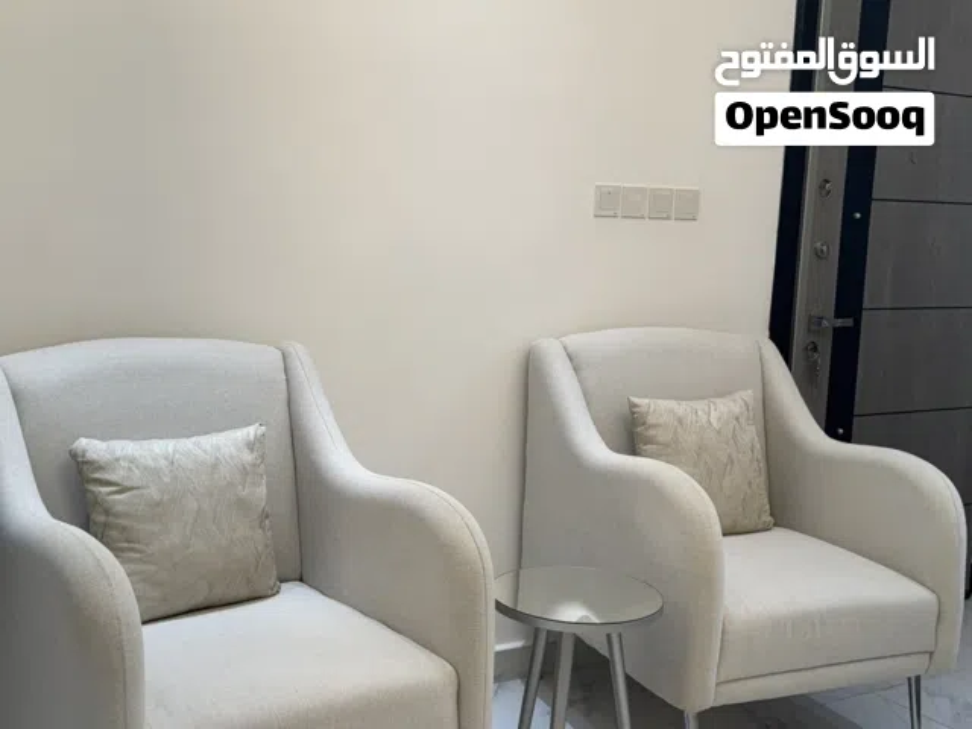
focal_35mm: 24
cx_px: 486
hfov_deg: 71.6
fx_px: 674
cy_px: 364
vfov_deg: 56.8
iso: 64
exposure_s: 1/121
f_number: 1.78
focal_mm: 6.76
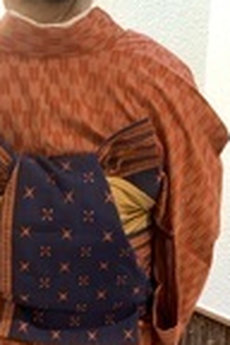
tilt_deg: -11.6
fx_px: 719
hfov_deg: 18.2
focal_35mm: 75
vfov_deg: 26.2
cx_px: 89
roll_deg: -2.3
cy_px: 299
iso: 400
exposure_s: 1/53
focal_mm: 4.25
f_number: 1.8
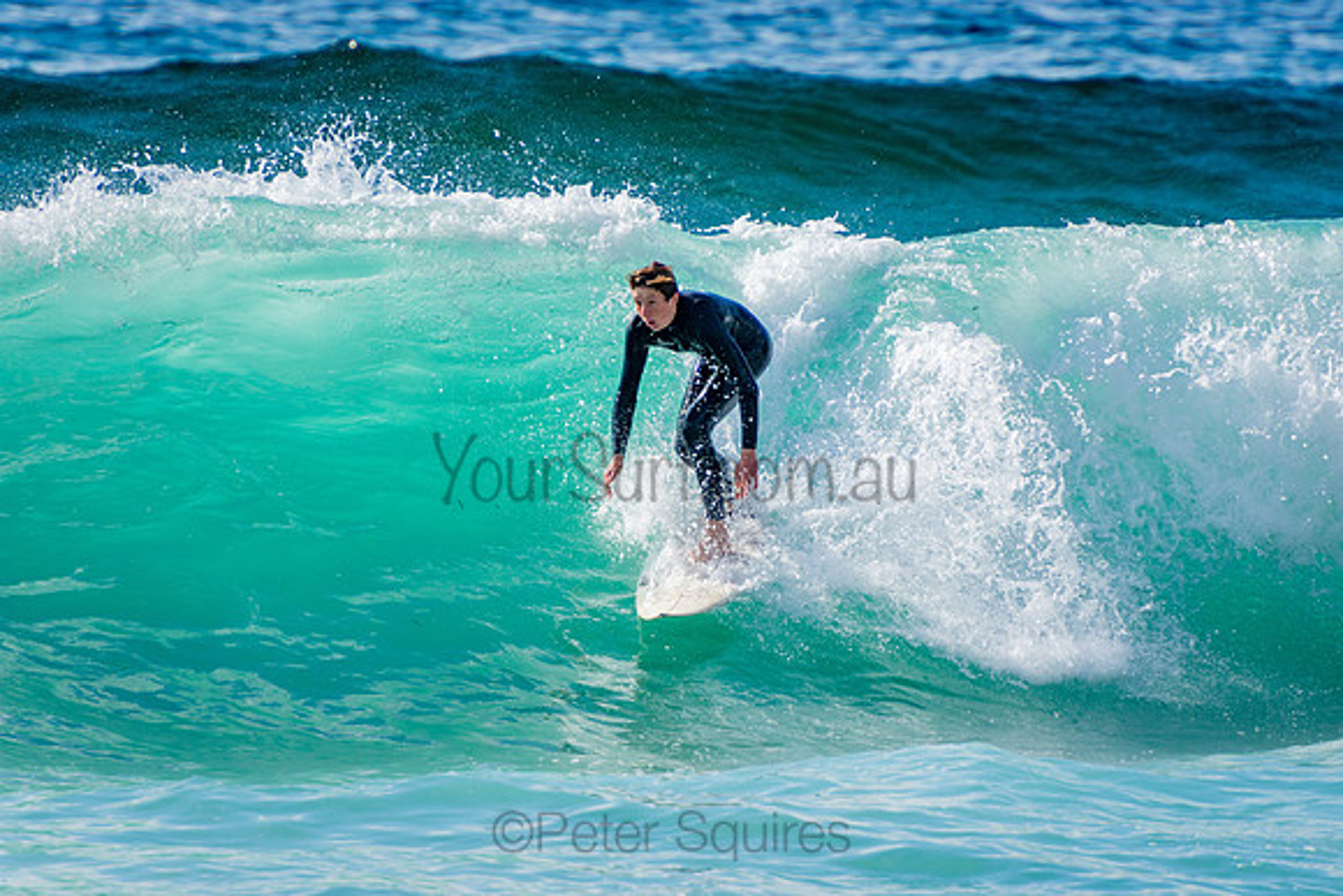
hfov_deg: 3.4
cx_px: 672
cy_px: 448
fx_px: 22388
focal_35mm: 600
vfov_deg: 2.3
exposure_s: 1/2000
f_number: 5.6
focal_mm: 400
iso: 280
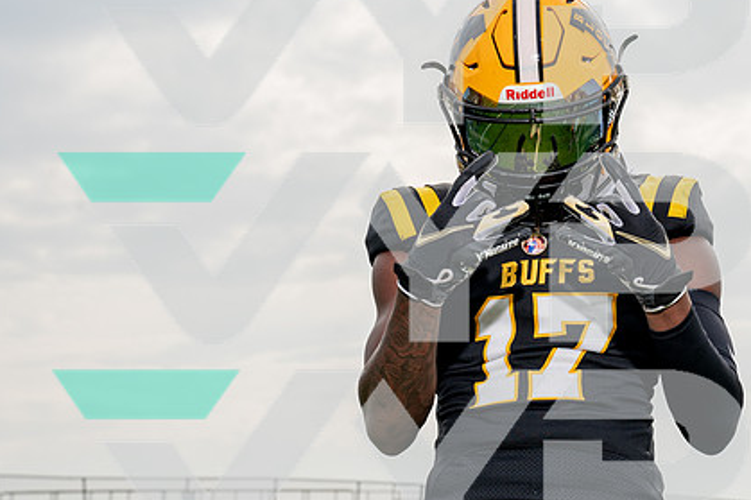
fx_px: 2023
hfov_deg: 20.9
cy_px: 248
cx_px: 514
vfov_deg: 14.1
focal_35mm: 97
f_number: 8
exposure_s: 1/250
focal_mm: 70
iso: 100
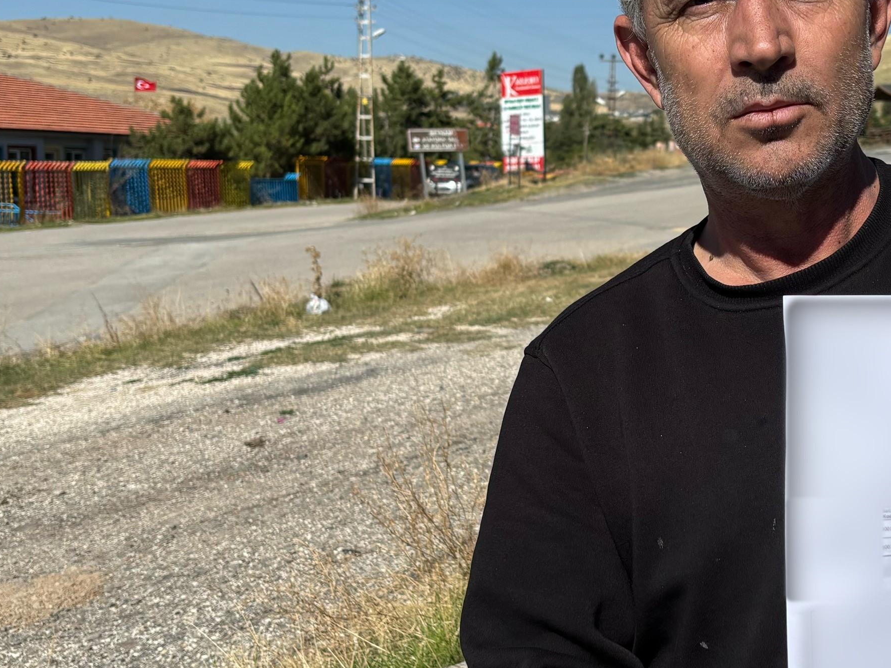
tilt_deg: -6.7
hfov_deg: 32.2
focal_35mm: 59
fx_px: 1519
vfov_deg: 24.8
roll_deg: -0.7
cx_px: 652
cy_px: 335
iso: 50
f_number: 1.6
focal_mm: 5.96
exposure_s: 1/5618
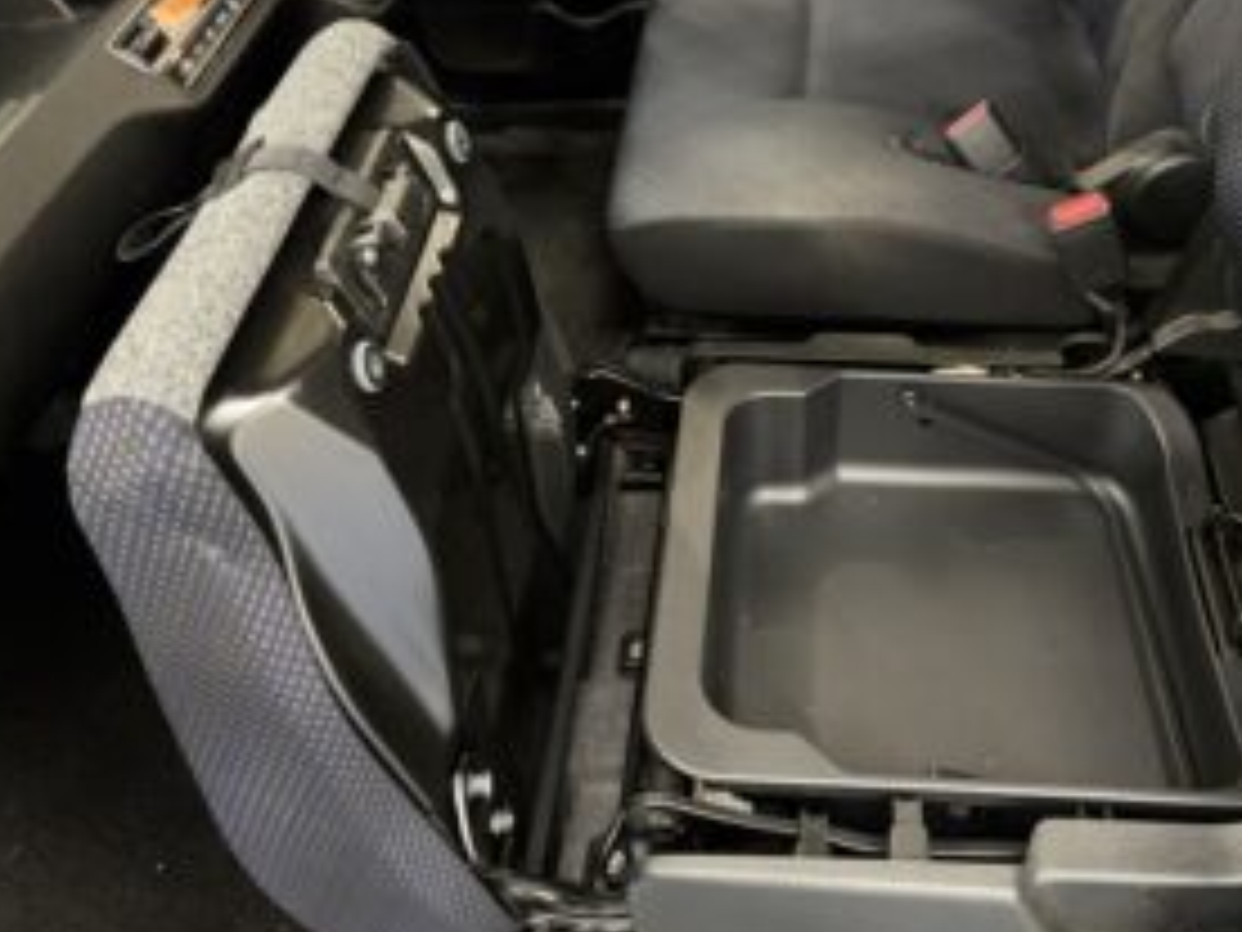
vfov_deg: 42.8
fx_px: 1184
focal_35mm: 33
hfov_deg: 54.8
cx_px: 765
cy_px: 398
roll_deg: +4.5
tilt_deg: -43.8
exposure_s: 1/25
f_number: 1.6
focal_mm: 5.96
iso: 800
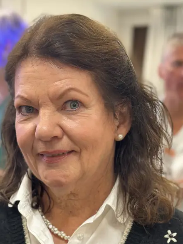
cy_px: 205
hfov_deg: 17.5
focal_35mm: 84
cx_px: 63
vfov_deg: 22.9
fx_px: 592
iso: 160
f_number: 1.78
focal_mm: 6.86
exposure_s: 1/50
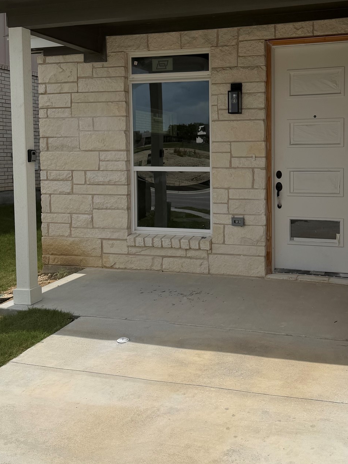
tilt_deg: -2.4
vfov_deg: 47.5
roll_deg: +0.1
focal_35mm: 39
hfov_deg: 36.4
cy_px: 179
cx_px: 234
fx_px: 523
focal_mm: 6.76
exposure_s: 1/10309
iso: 80
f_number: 1.78
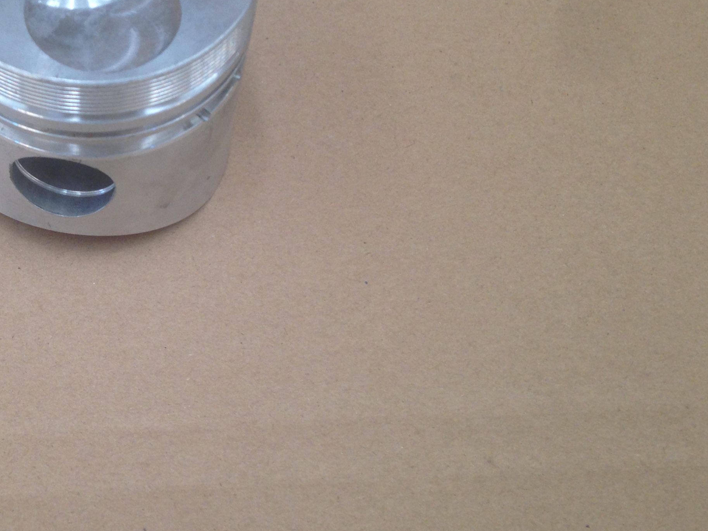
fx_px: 1207
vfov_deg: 24.7
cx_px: 118
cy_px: 191
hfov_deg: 31.6
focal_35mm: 59
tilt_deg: -58.3
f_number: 2.4
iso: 50
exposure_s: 1/24
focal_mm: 4.12
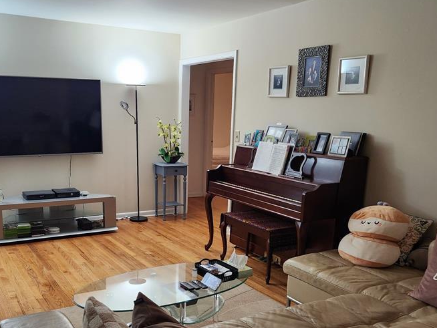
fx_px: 455
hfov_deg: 51.2
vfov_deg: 39.1
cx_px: 189
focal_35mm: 36
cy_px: 226
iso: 400
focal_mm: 5.4
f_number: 1.8
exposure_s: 1/120
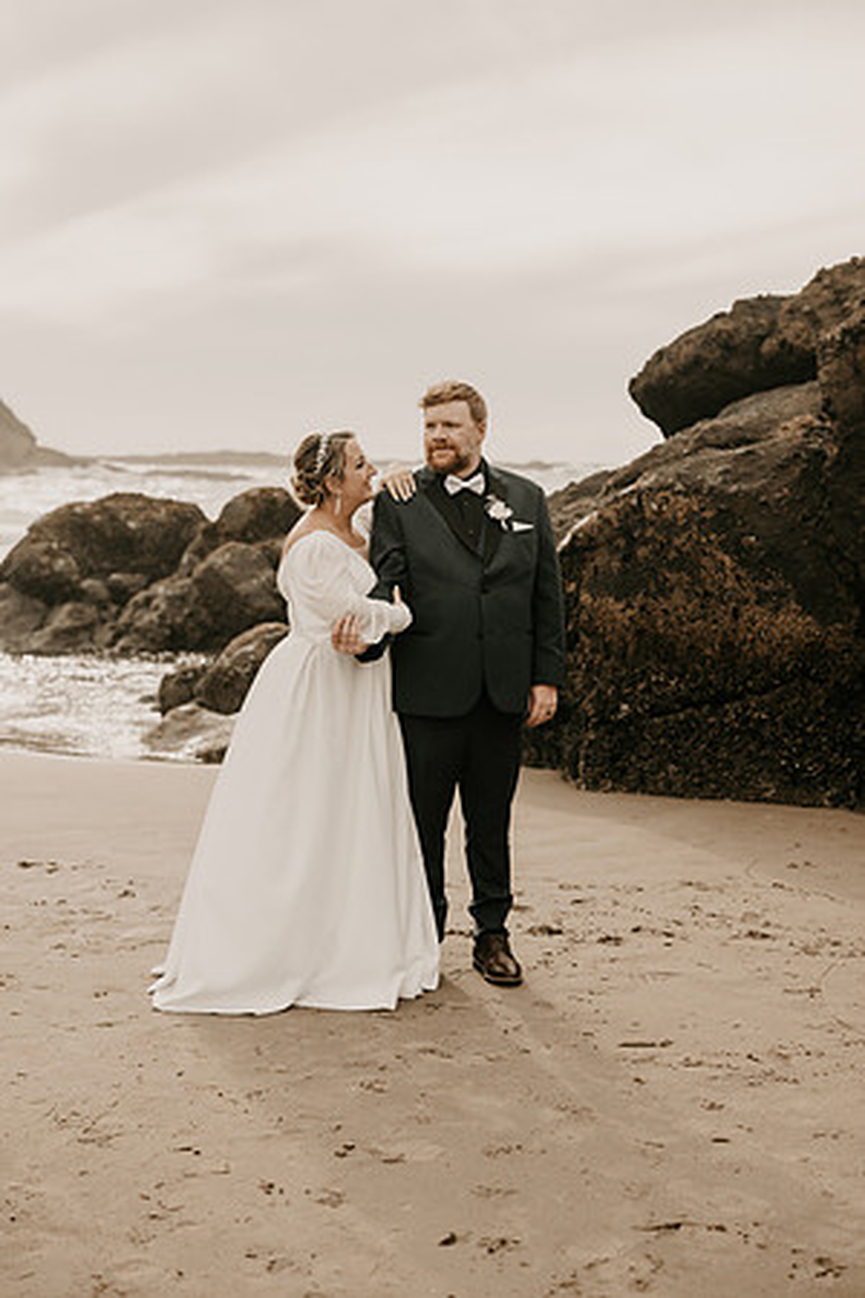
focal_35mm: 50
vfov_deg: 39.6
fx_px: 1802
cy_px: 649
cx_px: 432
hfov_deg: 27.0
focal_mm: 50
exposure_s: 1/6400
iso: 640
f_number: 2.8
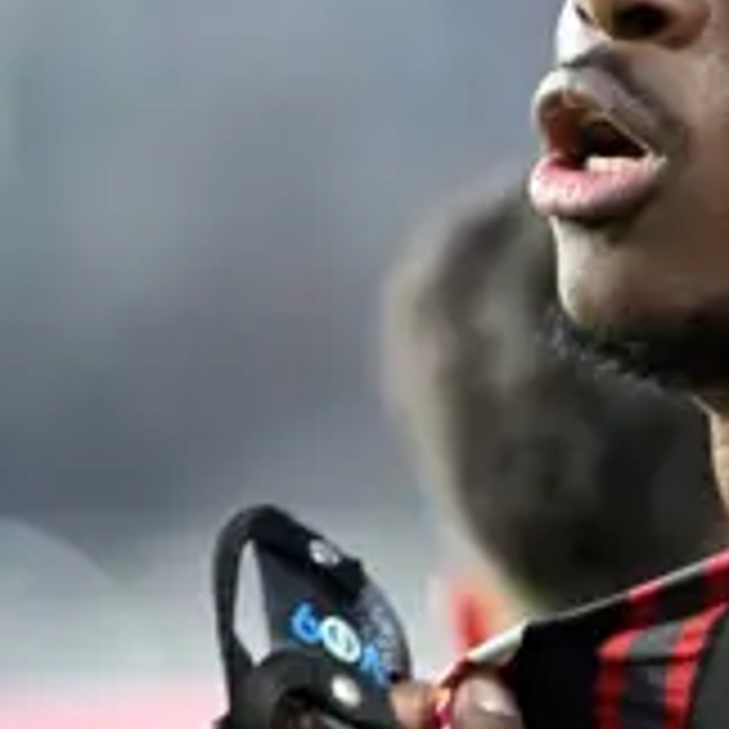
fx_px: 44055
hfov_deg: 0.9
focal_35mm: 1849
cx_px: 954
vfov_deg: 0.9
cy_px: 616
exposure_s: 1/640
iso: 4000
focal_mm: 400
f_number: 2.8
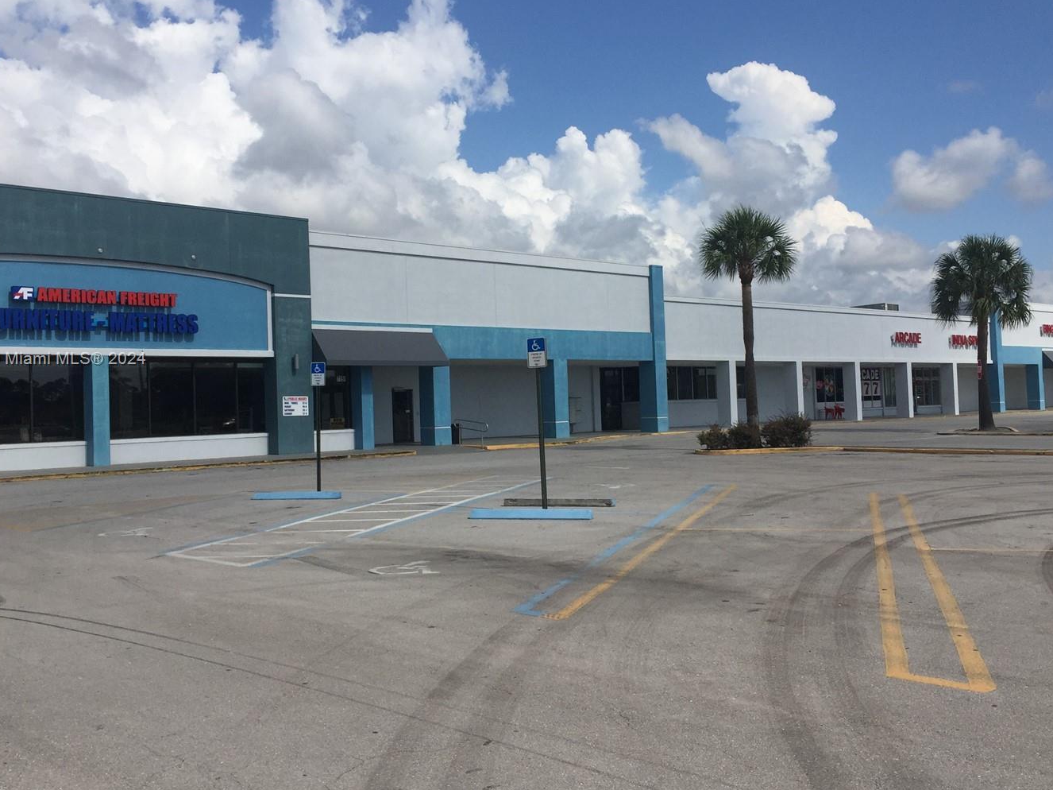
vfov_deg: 40.7
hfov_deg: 52.6
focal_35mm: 35
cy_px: 360
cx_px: 527
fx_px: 1064
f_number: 2.2
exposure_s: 1/4950
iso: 32
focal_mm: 4.15
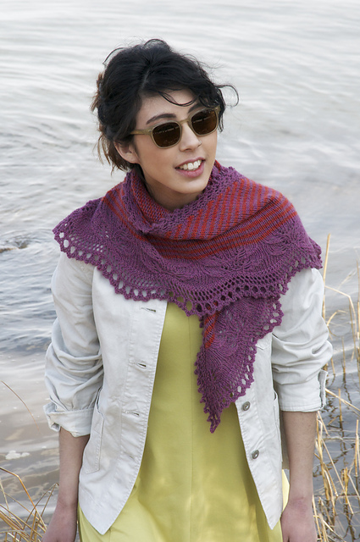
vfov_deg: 11.4
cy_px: 271
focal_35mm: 180
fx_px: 2707
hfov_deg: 7.6
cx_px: 180
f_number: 10
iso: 500
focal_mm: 120
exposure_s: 1/200
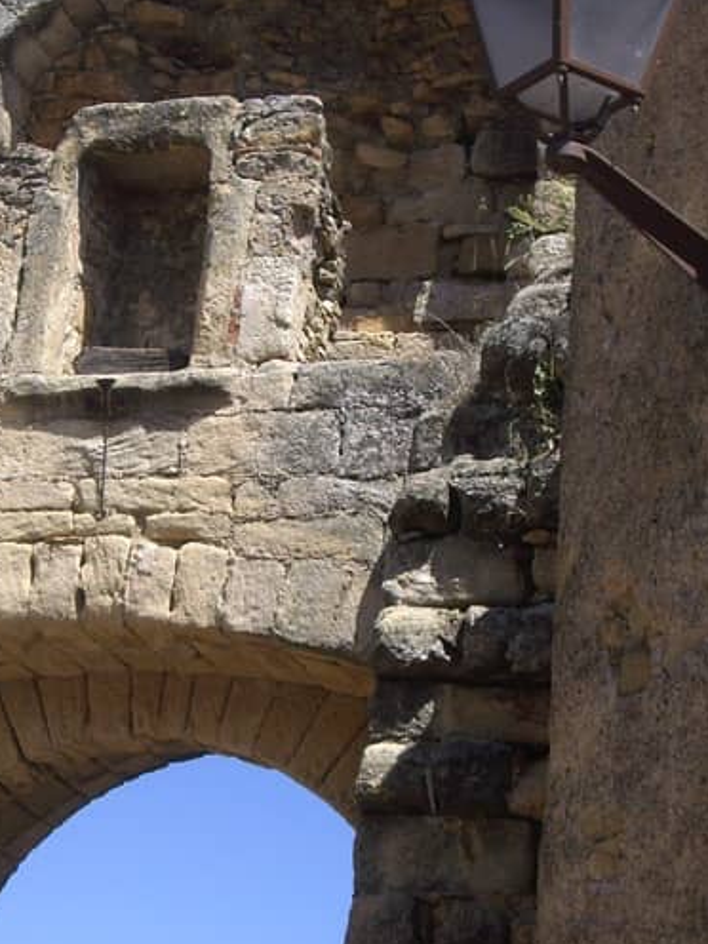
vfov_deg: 20.2
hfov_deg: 15.1
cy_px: 529
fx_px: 2645
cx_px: 139
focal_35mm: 97
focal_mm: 7.6
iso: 64
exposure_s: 1/400
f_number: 4.8
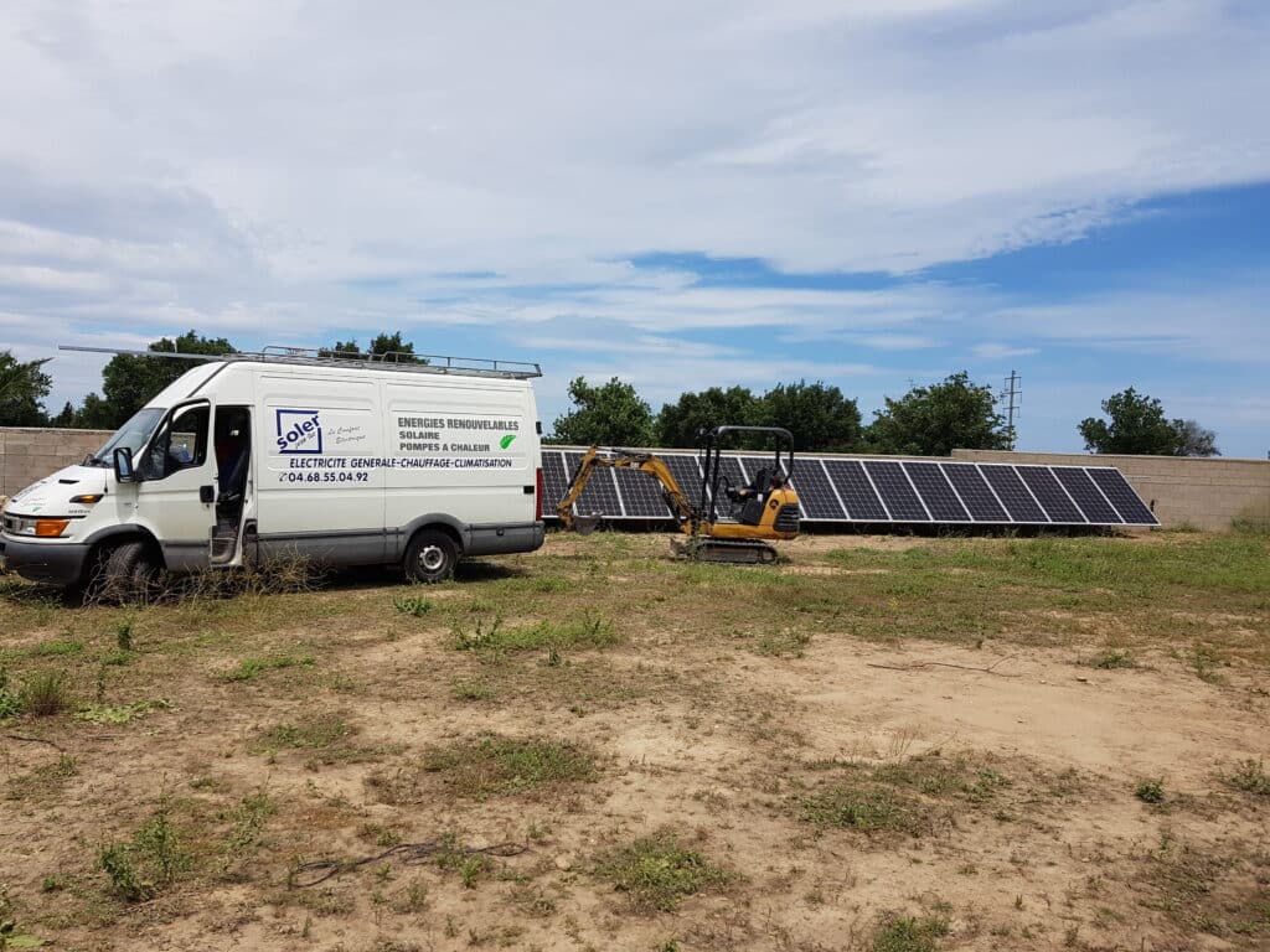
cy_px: 476
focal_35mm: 26
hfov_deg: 67.3
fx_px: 954
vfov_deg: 53.1
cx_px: 635
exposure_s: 1/4576
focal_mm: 4.2
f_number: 1.7
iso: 50
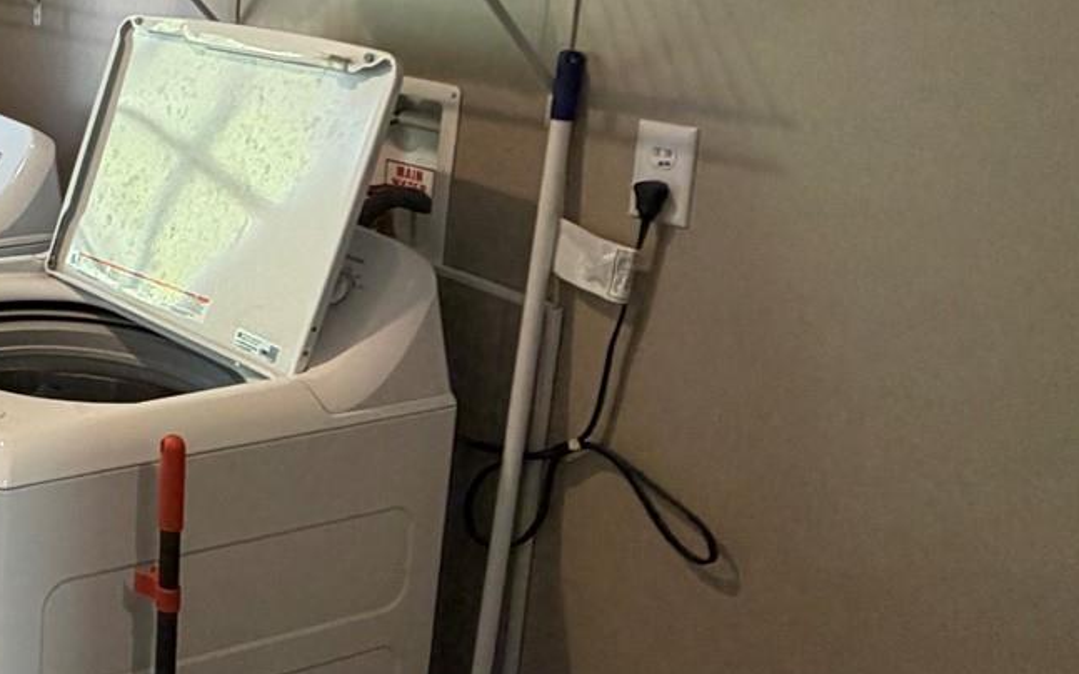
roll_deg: -0.2
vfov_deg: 26.9
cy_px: 132
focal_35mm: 47
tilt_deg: -11.4
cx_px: -210
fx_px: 1382
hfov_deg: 34.4
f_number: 2.2
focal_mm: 2.22
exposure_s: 1/60
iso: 160
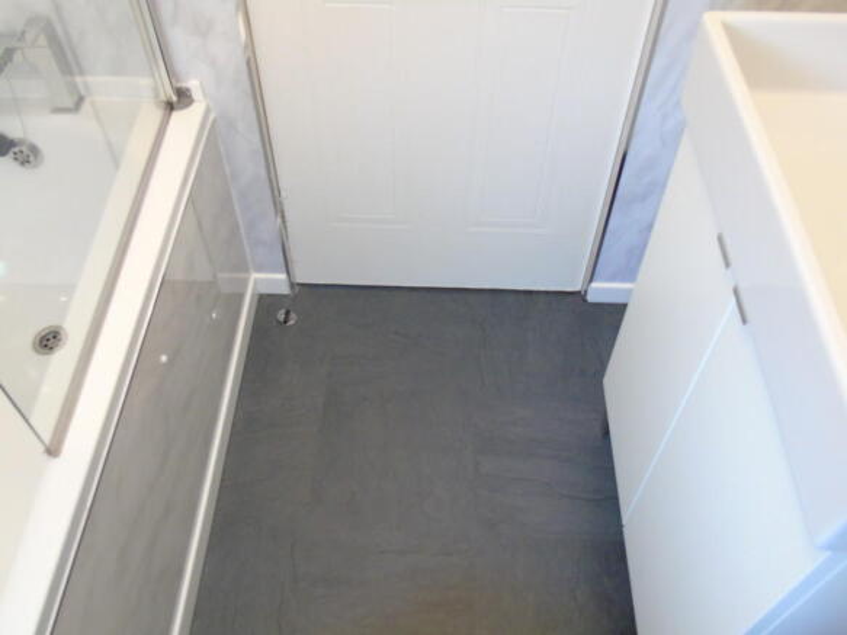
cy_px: 318
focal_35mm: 29
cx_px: 424
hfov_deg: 61.7
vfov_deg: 48.2
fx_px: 709
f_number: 3.6
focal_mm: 5.2
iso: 640
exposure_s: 1/4
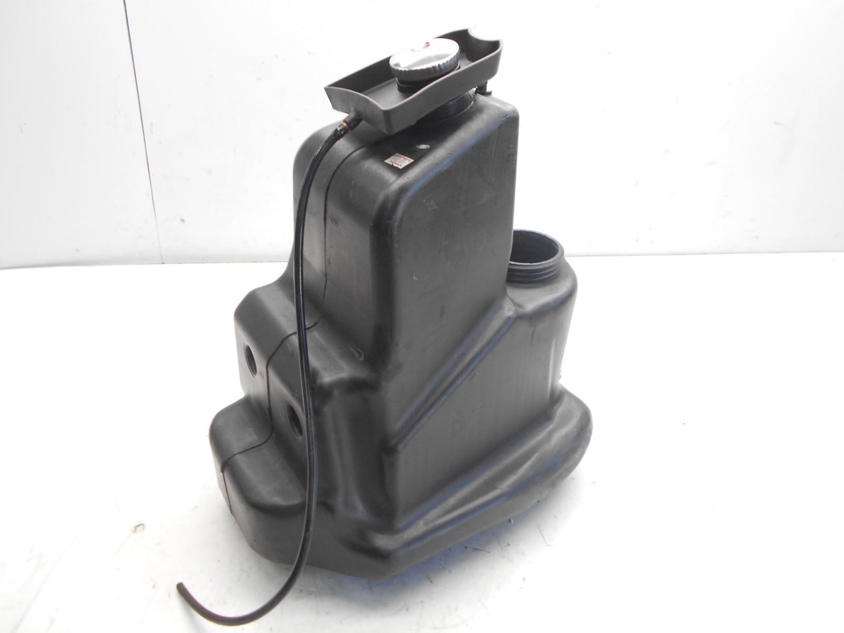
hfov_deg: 67.3
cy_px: 316
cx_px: 422
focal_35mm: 26
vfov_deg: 53.1
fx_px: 634
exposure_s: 1/30
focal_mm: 4.6
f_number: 3.2
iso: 125
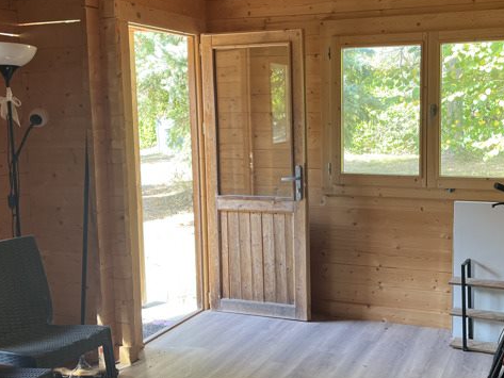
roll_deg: +1.1
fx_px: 641
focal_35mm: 44
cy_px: 167
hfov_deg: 42.7
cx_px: 303
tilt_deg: -5.4
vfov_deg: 32.9
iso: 80
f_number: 1.6
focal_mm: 5.1
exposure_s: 1/121
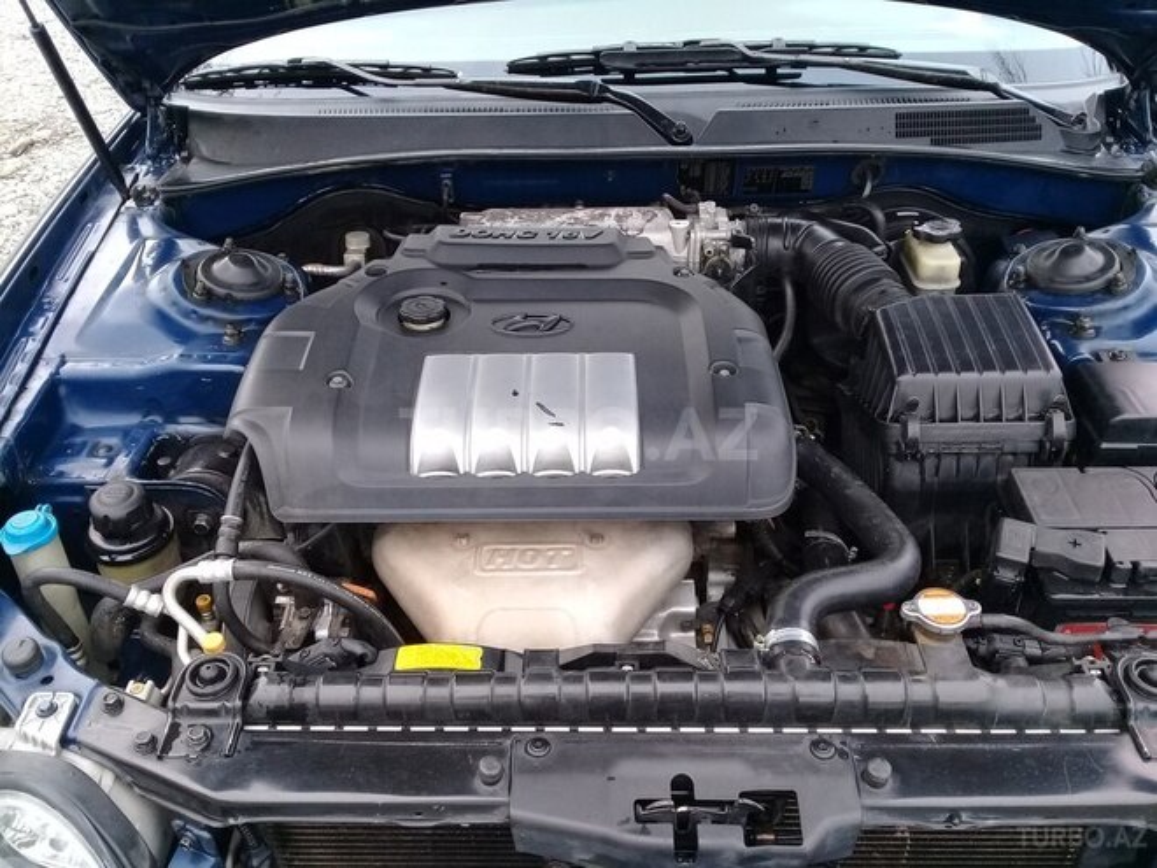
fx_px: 1036
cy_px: 434
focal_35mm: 31
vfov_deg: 45.4
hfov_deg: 58.4
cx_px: 578
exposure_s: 1/100
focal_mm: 3.3
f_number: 2.2
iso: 80
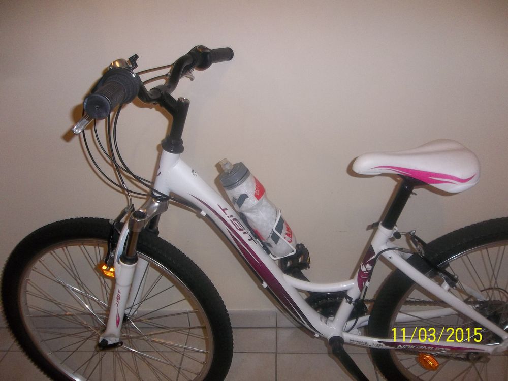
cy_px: 190
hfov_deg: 65.3
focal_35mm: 27
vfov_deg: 51.4
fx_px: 396
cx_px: 254
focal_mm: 4.9
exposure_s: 1/30
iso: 160
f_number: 3.5
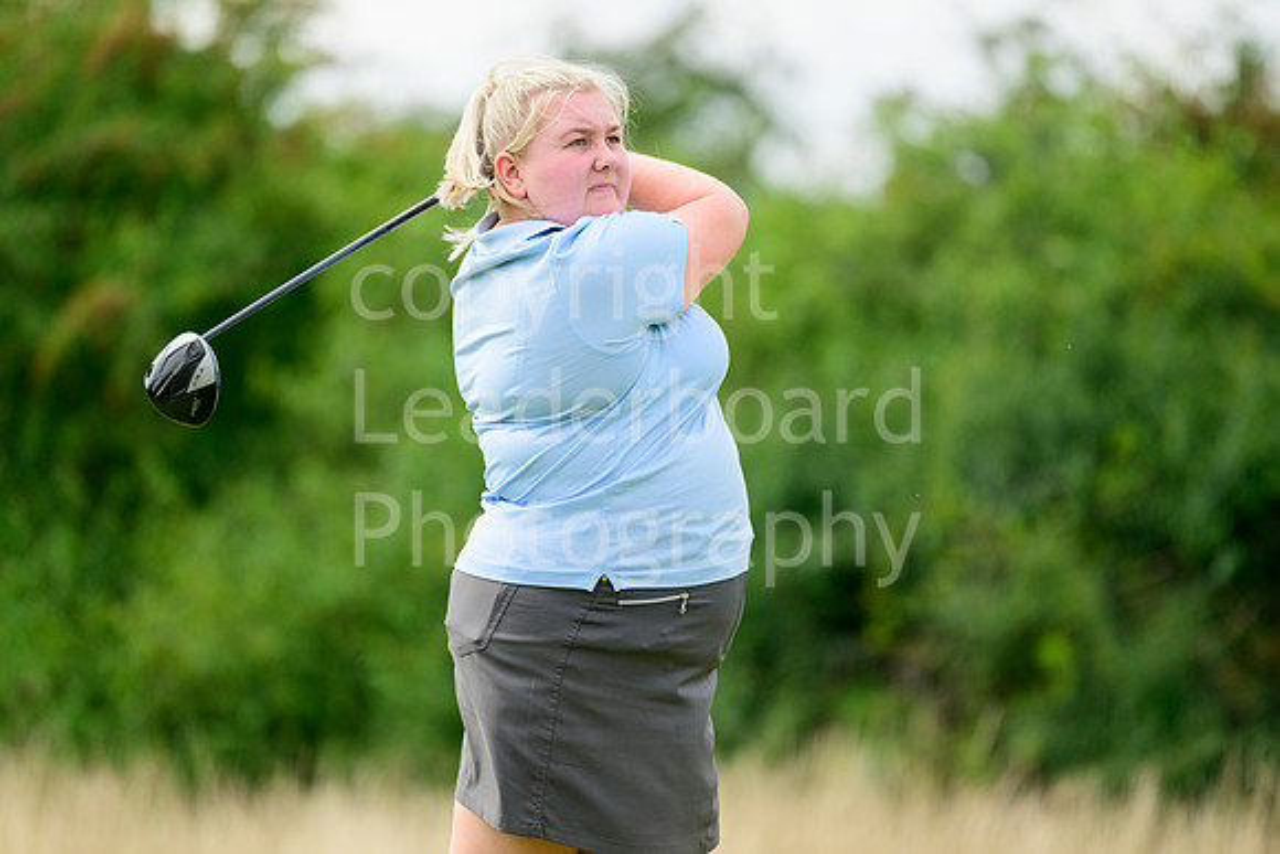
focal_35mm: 400
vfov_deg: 3.4
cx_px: 640
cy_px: 427
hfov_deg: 5.2
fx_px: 14225
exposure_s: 1/2000
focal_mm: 400
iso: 1000
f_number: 5.6
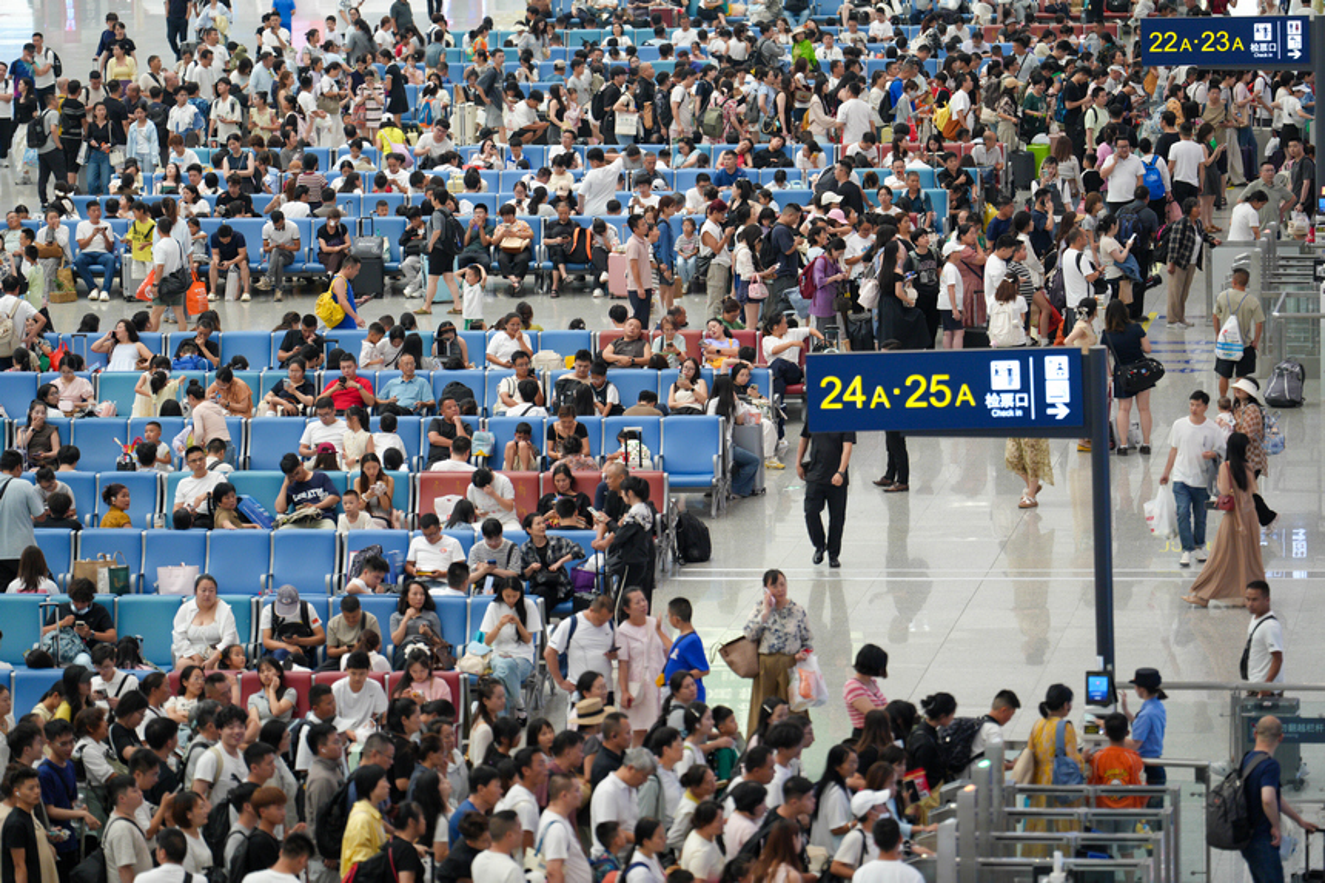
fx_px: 6550
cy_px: 442
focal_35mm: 178
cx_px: 662
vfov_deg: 7.7
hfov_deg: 11.6
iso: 640
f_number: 2.8
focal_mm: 178
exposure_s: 1/160
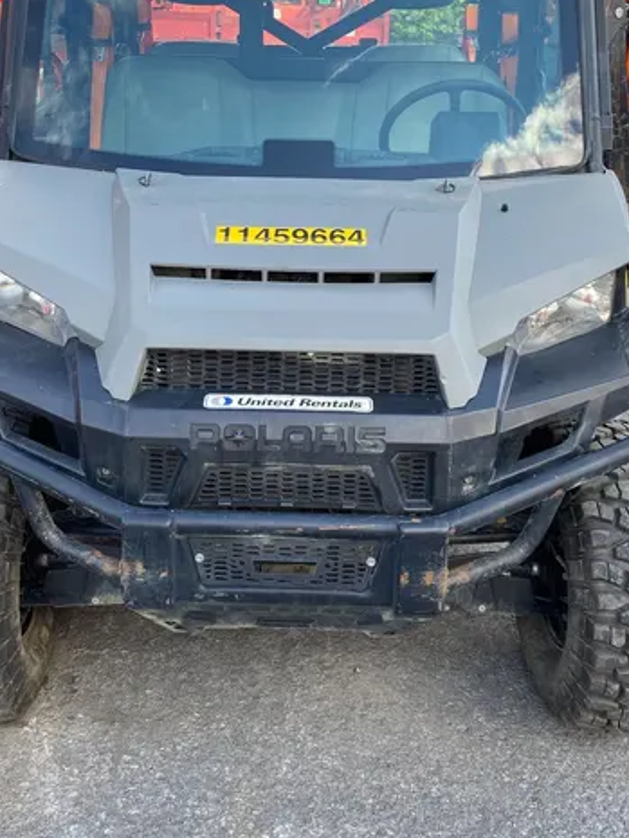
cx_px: 294
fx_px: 993
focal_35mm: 41
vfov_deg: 45.6
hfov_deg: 35.1
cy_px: 347
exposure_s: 1/288
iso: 32
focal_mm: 4.25
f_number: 1.8
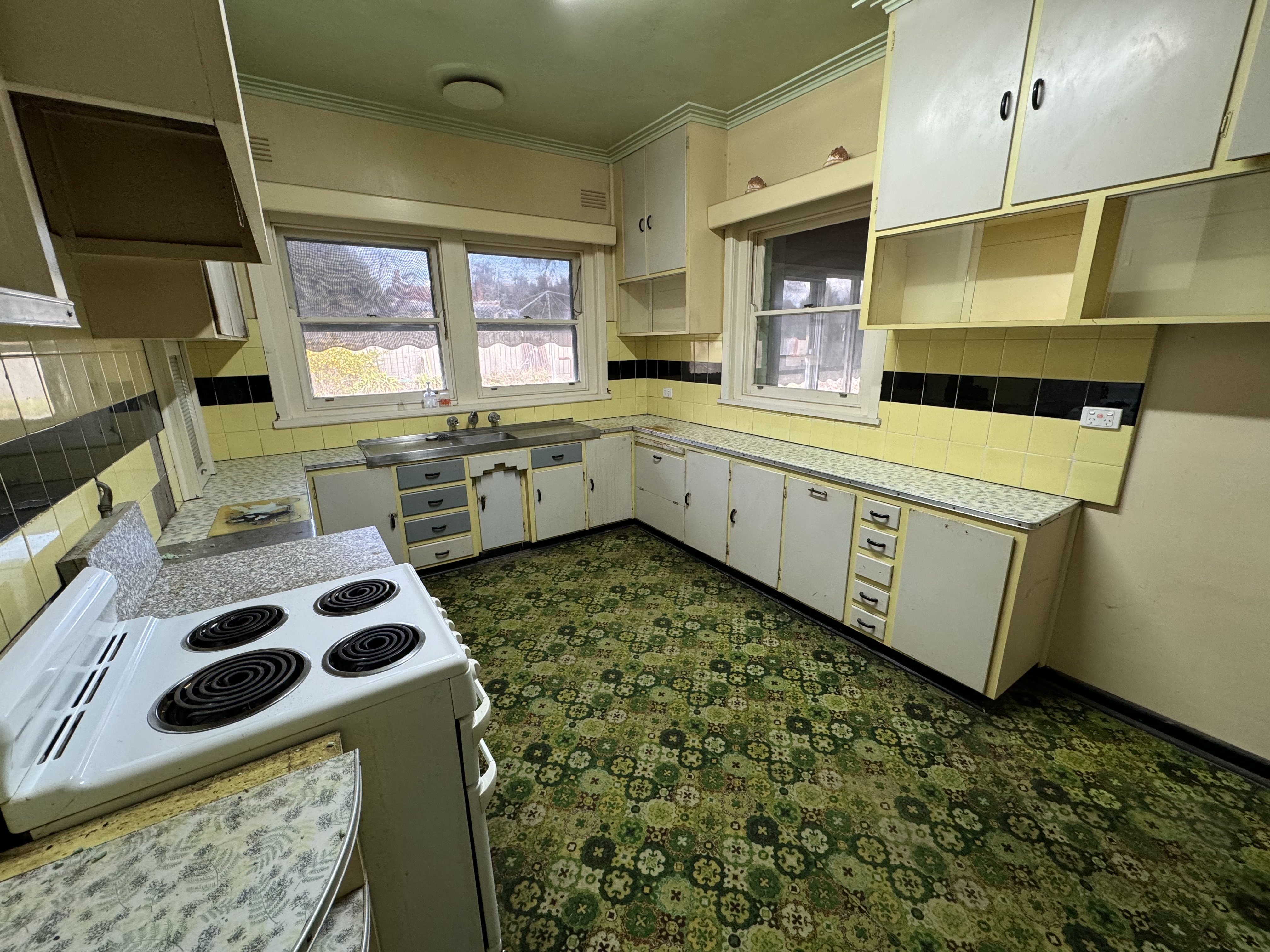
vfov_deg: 85.7
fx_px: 514
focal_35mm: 14
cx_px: 635
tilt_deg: -14.8
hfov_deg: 102.1
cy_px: 476
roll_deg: +0.8
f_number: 2.2
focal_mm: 2.22
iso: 200
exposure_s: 1/50
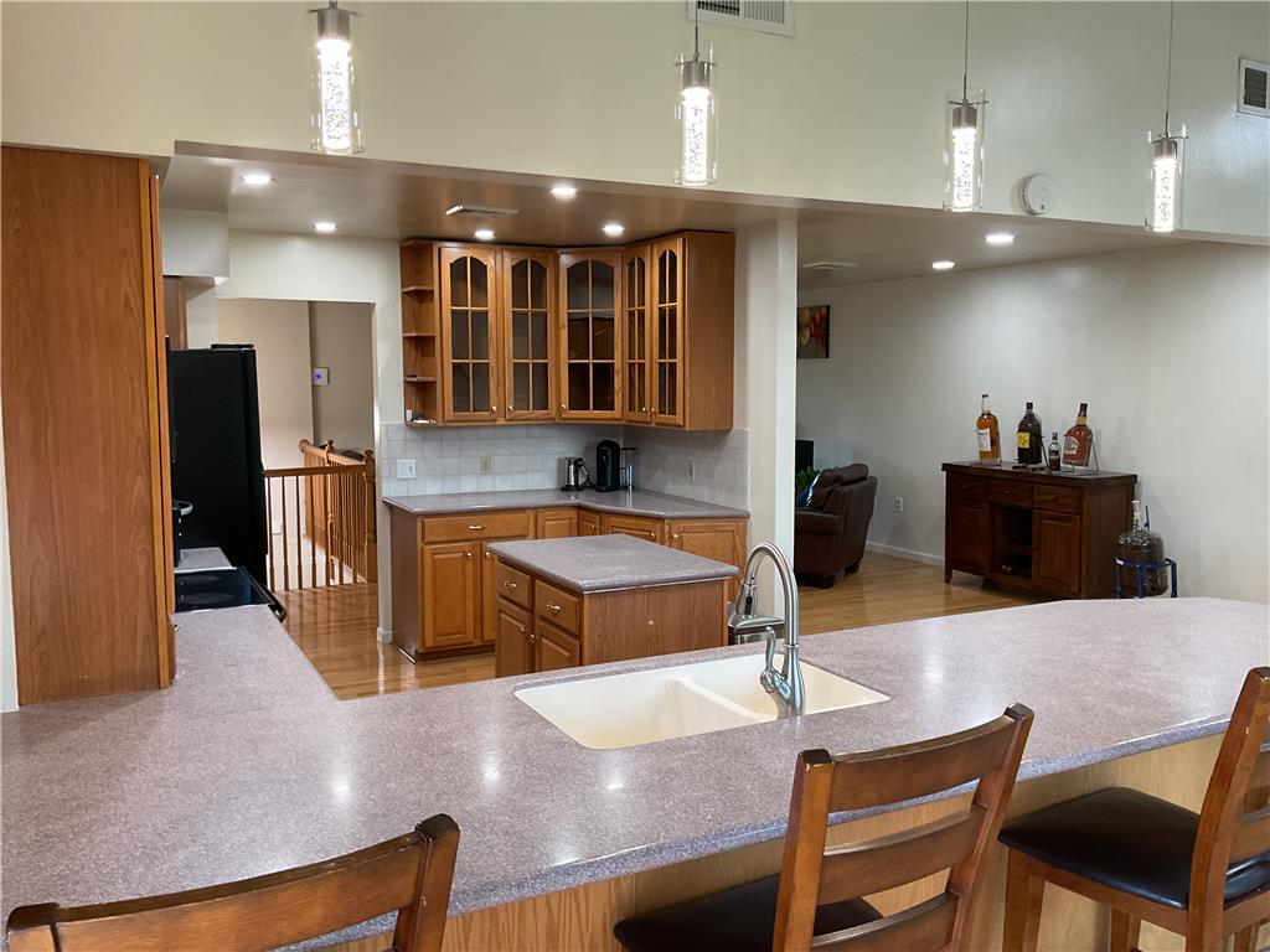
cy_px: 476
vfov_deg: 48.2
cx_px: 635
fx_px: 1064
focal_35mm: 29
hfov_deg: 61.7
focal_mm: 3
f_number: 1.8
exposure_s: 1/60
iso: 100
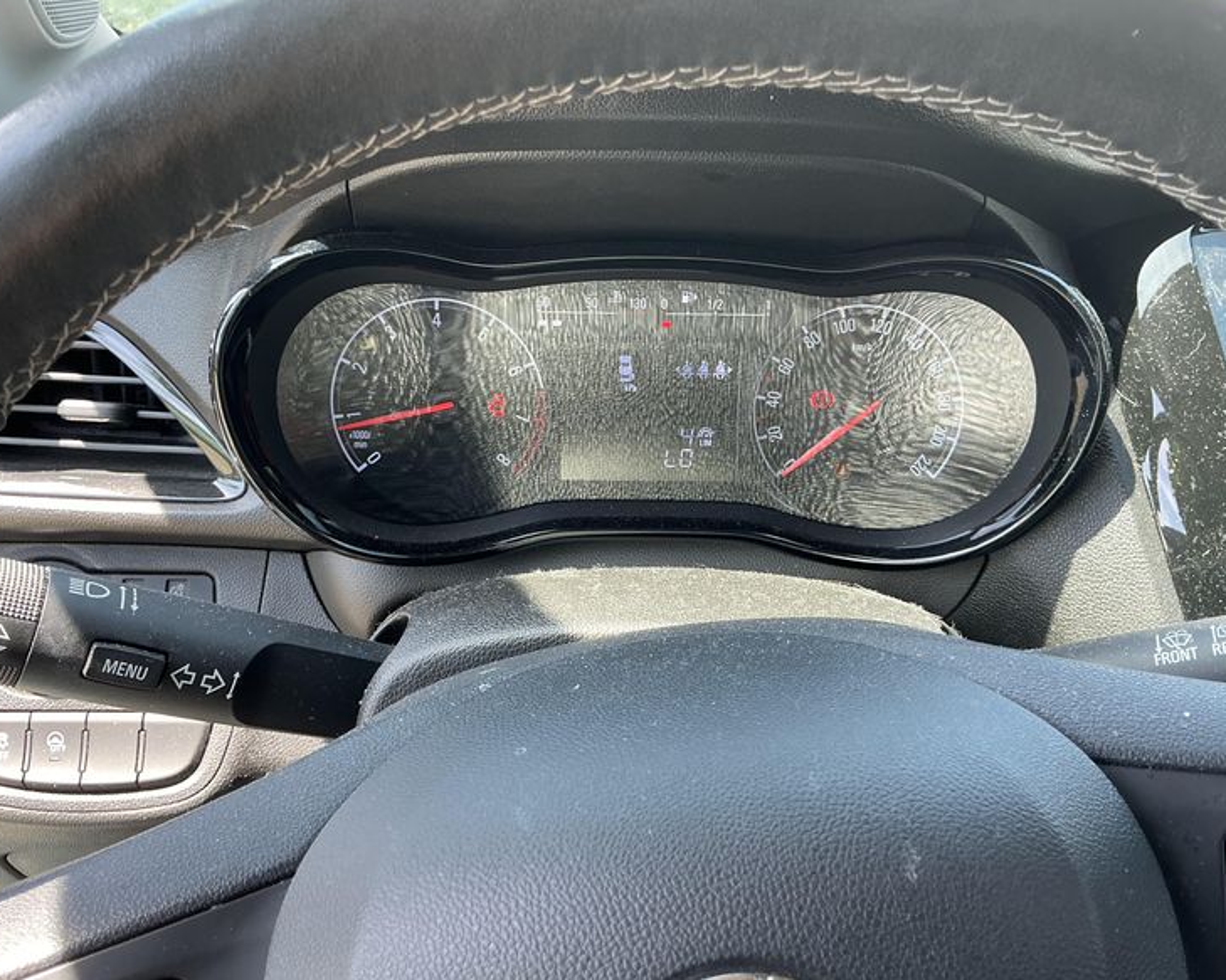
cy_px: 491
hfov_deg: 58.8
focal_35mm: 30
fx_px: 1088
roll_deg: -0.1
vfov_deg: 48.5
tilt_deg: -26.0
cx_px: 621
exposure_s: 1/122
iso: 50
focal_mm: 3
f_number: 1.8
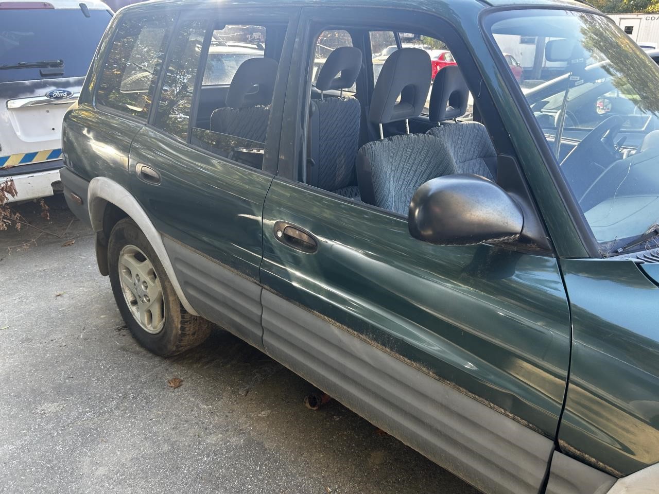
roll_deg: -0.4
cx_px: 330
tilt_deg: -19.3
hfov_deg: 67.3
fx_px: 495
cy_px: 247
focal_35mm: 26
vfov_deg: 53.1
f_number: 1.5
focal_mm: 5.7
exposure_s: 1/121
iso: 50
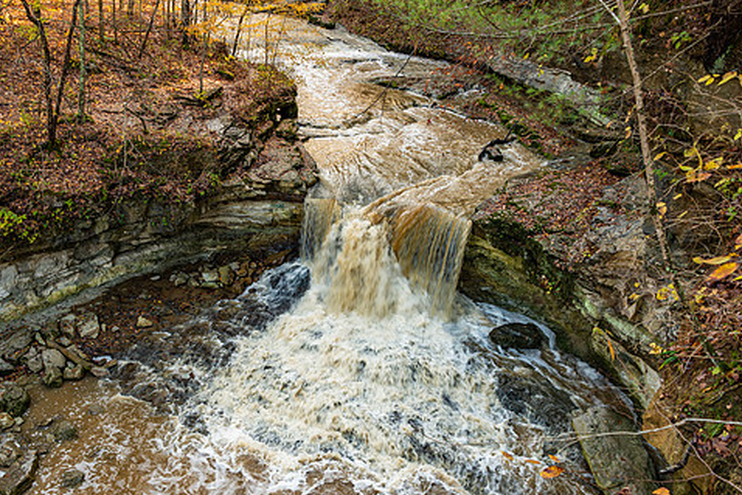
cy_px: 274
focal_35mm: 34
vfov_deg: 38.9
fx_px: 701
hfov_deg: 55.6
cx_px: 317
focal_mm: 28
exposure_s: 1/30
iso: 400
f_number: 8
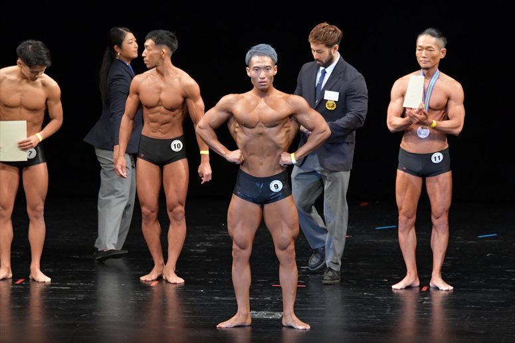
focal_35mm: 255
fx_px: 3646
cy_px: 172
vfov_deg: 5.4
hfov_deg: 8.1
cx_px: 258
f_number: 5.6
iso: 3200
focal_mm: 170
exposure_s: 1/400
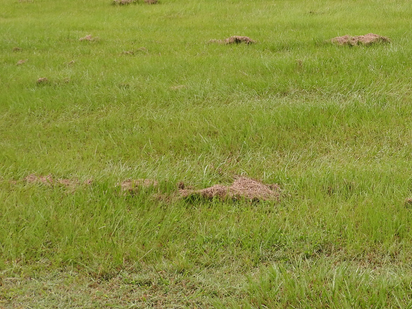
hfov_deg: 23.8
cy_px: 35
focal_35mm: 79
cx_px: 392
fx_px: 940
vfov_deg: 18.4
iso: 100
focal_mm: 7.2
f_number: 3.8
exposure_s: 1/30
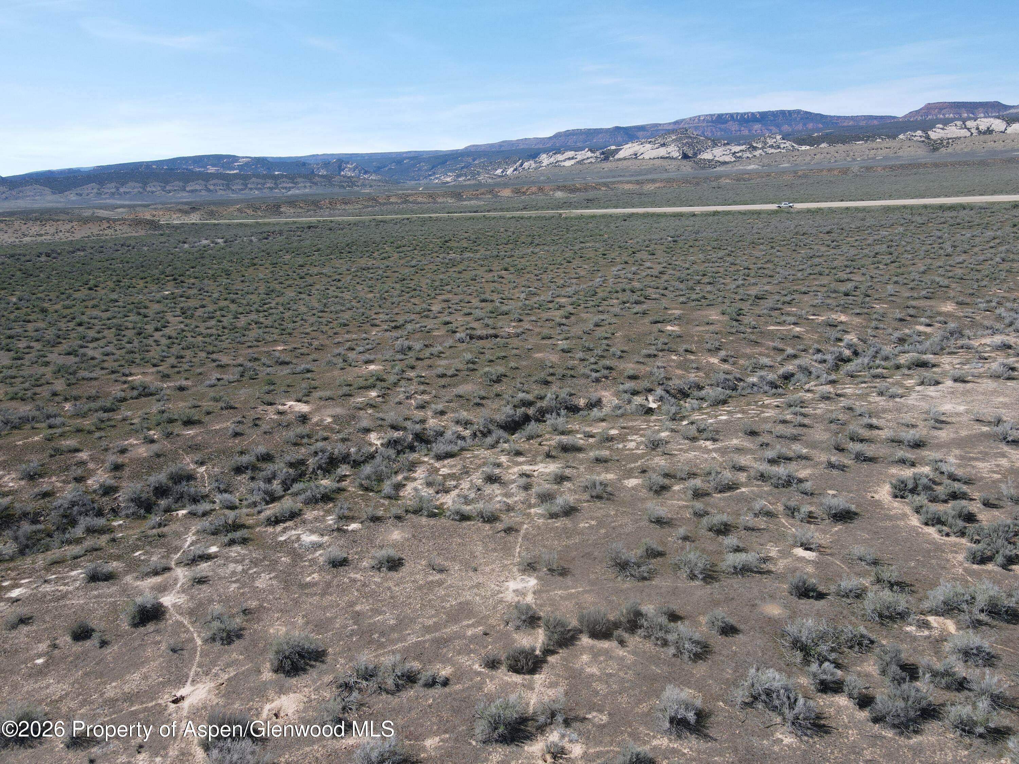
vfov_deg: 56.8
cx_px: 510
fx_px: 706
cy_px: 382
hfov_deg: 71.6
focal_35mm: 24
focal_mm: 4.5
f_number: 2.8
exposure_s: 1/500
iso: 100
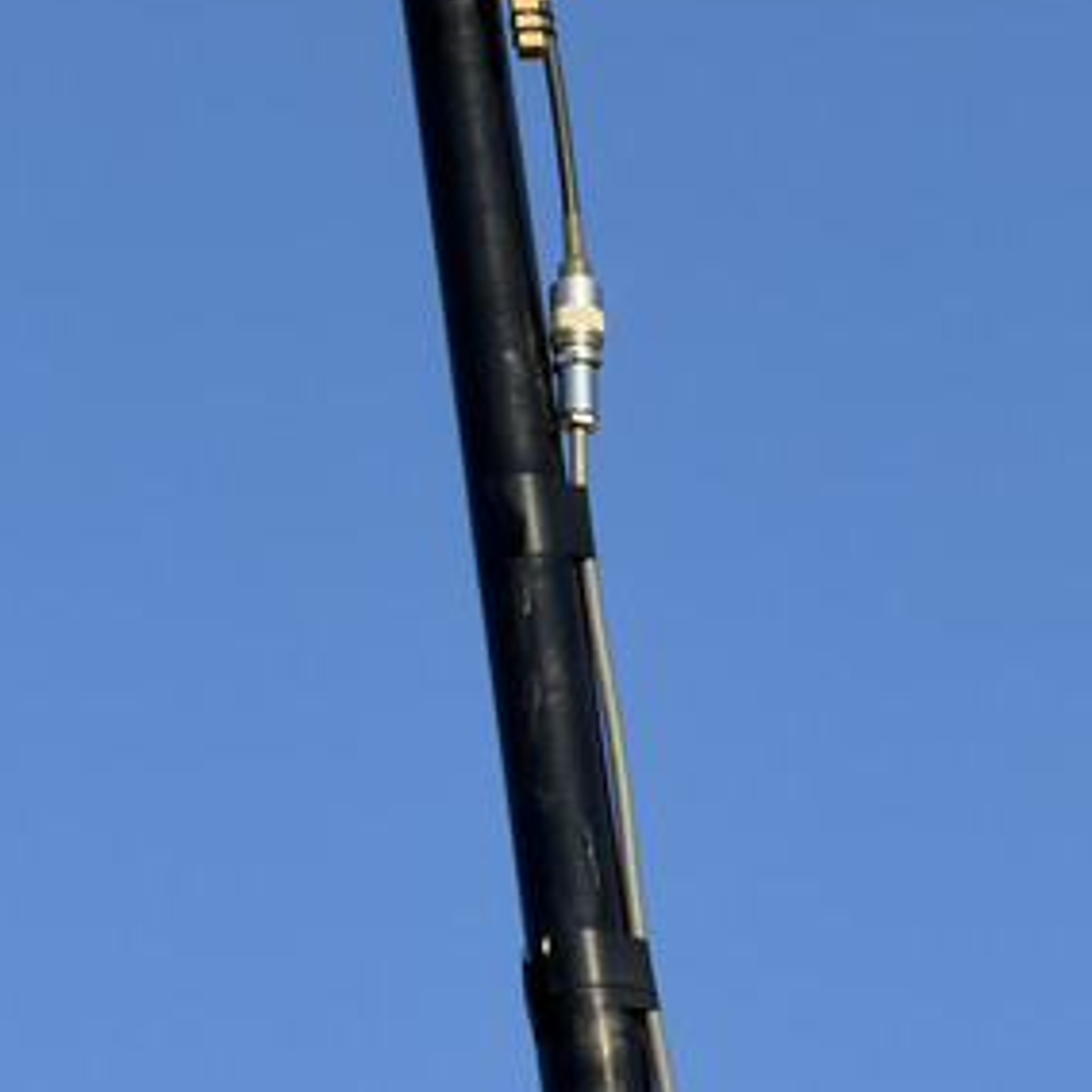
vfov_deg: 4.4
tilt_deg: +36.7
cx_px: 481
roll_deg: +2.7
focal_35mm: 398
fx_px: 14205
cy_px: 250
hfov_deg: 4.4
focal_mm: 16.89
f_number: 2.8
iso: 40
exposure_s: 1/631
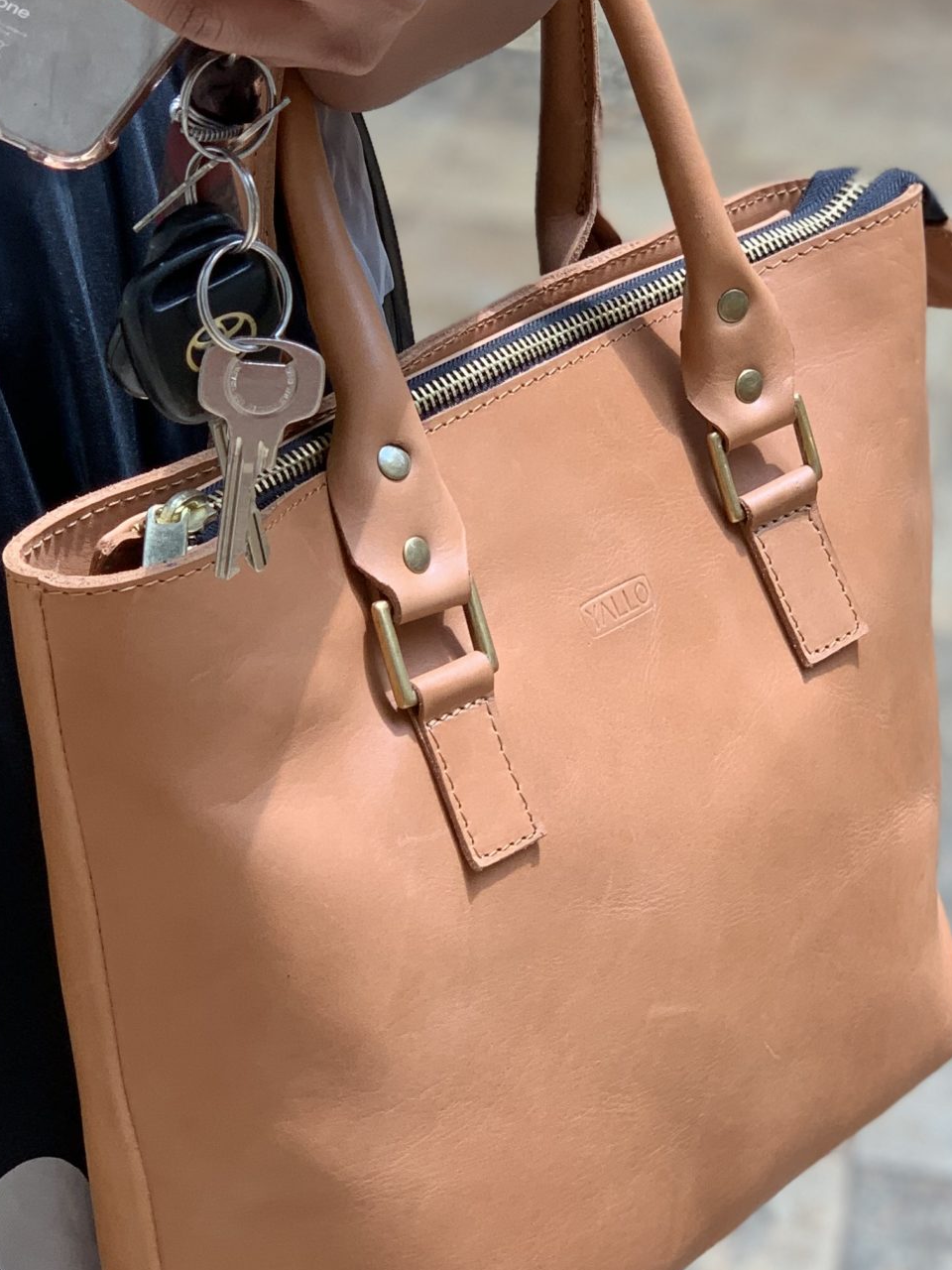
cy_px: 547
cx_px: 530
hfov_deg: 14.2
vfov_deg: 18.9
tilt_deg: -24.4
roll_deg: -6.6
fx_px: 3814
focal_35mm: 104
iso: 32
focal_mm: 6
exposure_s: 1/122
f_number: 2.4
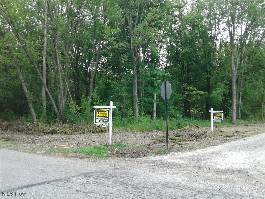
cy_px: 100
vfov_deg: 42.9
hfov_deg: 55.4
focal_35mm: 33
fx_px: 253
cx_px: 132
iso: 50
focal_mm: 3.3
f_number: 2.2
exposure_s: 1/112
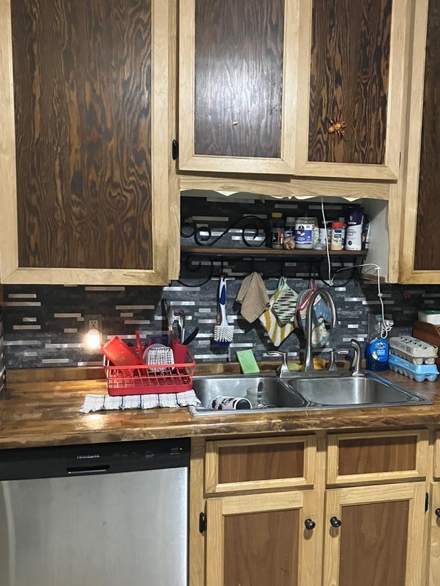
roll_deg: -2.7
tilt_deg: -7.7
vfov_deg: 50.1
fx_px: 627
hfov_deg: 38.5
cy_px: 312
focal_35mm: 37
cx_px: 260
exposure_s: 1/30
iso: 640
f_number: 1.8
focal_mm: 3.99
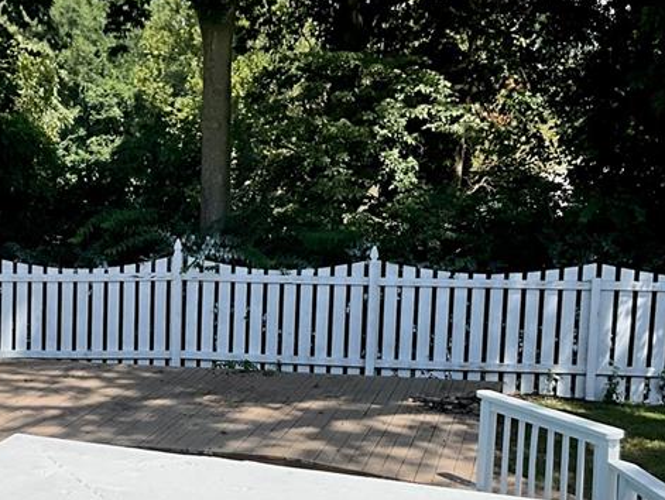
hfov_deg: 30.3
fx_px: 1211
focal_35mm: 63
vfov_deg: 23.2
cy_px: 346
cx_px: 181
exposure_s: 1/2058
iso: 25
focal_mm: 3
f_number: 1.8
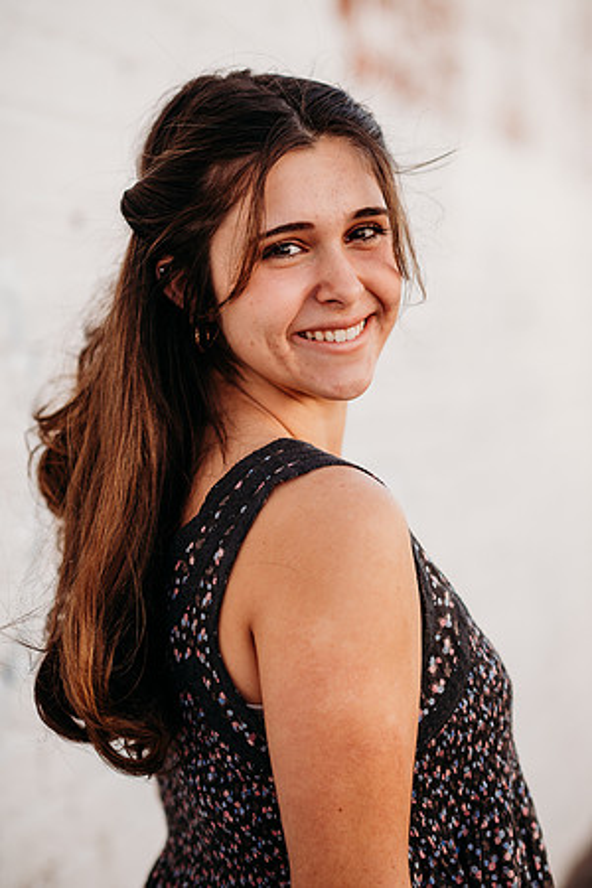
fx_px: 2097
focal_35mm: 85
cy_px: 444
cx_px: 296
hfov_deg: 16.1
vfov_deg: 23.9
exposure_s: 1/800
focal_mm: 85
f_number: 2.2
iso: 100
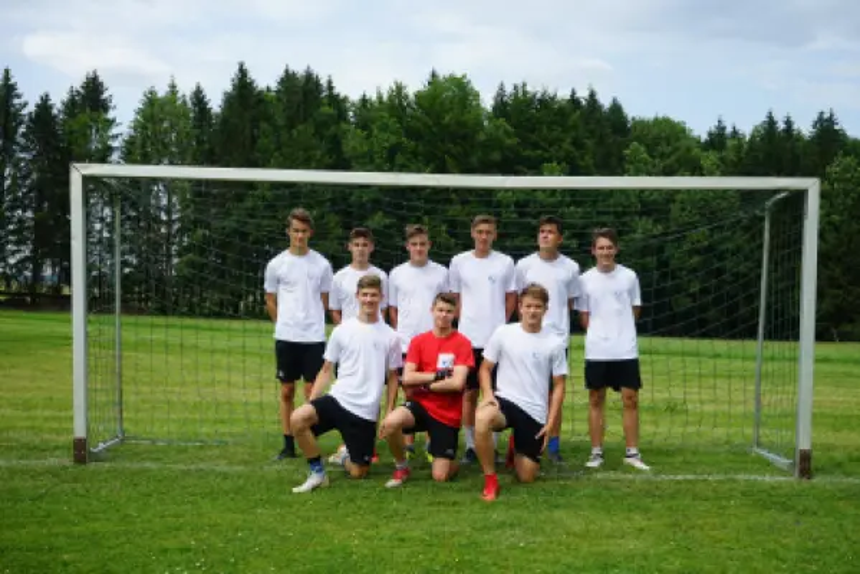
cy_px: 287
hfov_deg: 45.4
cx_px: 430
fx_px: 1028
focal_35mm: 43
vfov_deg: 31.2
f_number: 9
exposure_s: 1/100
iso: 100
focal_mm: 43
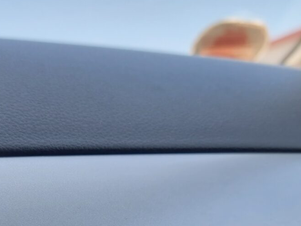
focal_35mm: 58
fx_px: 505
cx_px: 88
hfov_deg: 32.8
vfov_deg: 23.4
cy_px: 260
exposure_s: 1/134
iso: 50
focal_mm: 6.7
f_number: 1.8
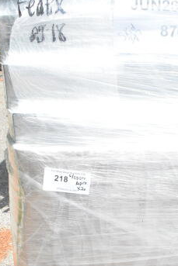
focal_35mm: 72
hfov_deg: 18.6
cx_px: 158
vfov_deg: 26.9
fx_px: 533
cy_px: 247
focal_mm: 18
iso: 1600
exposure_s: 1/640
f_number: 13
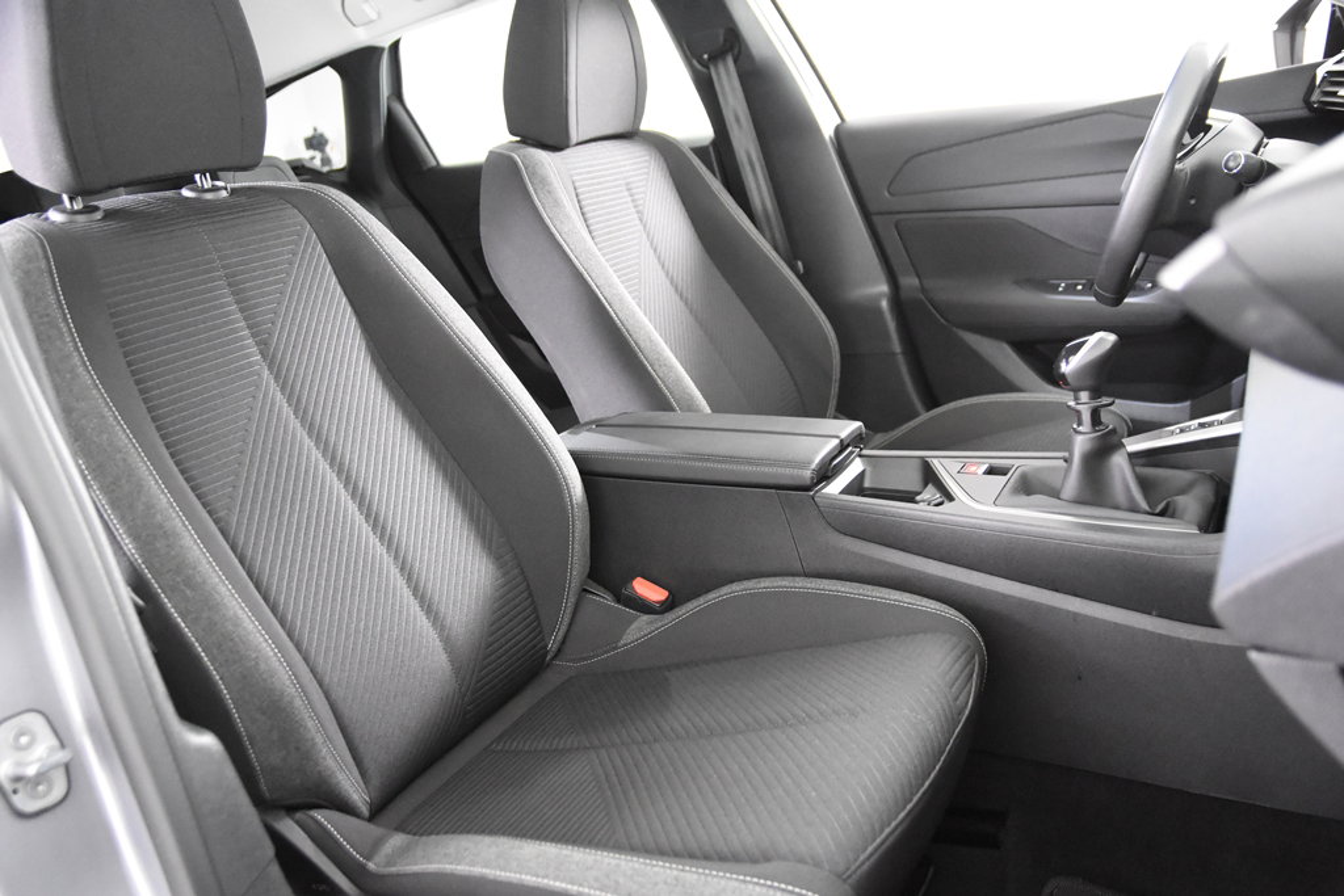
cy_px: 448
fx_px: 1120
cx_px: 672
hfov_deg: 61.9
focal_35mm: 30
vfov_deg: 43.6
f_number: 2.8
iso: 7200
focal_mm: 20
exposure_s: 1/30
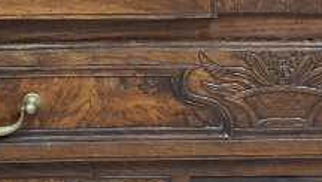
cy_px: -415
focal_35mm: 139
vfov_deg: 7.4
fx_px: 1188
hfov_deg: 15.3
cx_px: 279
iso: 1000
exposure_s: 1/20
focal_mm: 5.54
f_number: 1.8
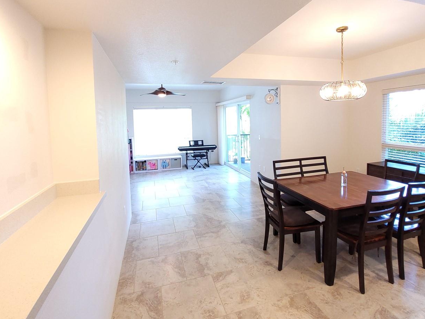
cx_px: 209
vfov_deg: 74.0
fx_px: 209
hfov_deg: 91.0
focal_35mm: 17
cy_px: 130
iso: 160
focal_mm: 1.74
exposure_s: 1/20
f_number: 2.2
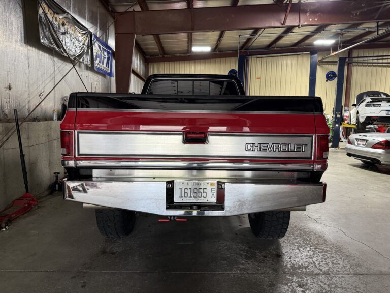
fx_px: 270
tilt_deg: -5.0
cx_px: 195
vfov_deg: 56.8
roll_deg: -1.1
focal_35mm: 24
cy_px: 146
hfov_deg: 71.6
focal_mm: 6.76
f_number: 1.78
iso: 200
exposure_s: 1/65
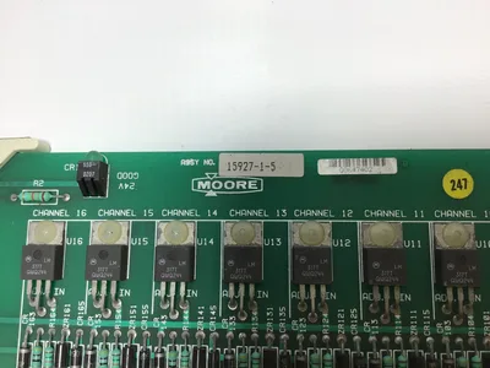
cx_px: 245
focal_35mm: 31
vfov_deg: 45.4
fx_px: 439
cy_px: 184
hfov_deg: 58.4
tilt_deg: -78.0
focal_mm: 3.3
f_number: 2.4
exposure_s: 1/120
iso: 32
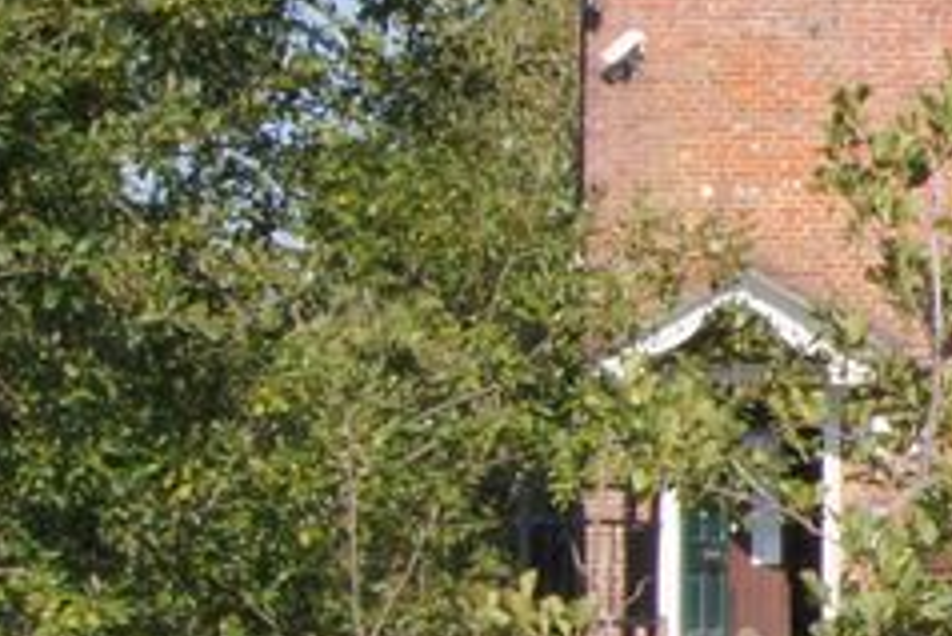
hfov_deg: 9.8
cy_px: 394
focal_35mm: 181
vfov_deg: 7.6
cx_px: 2370
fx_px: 4789
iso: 160
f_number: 22
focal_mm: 24
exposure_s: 1/40
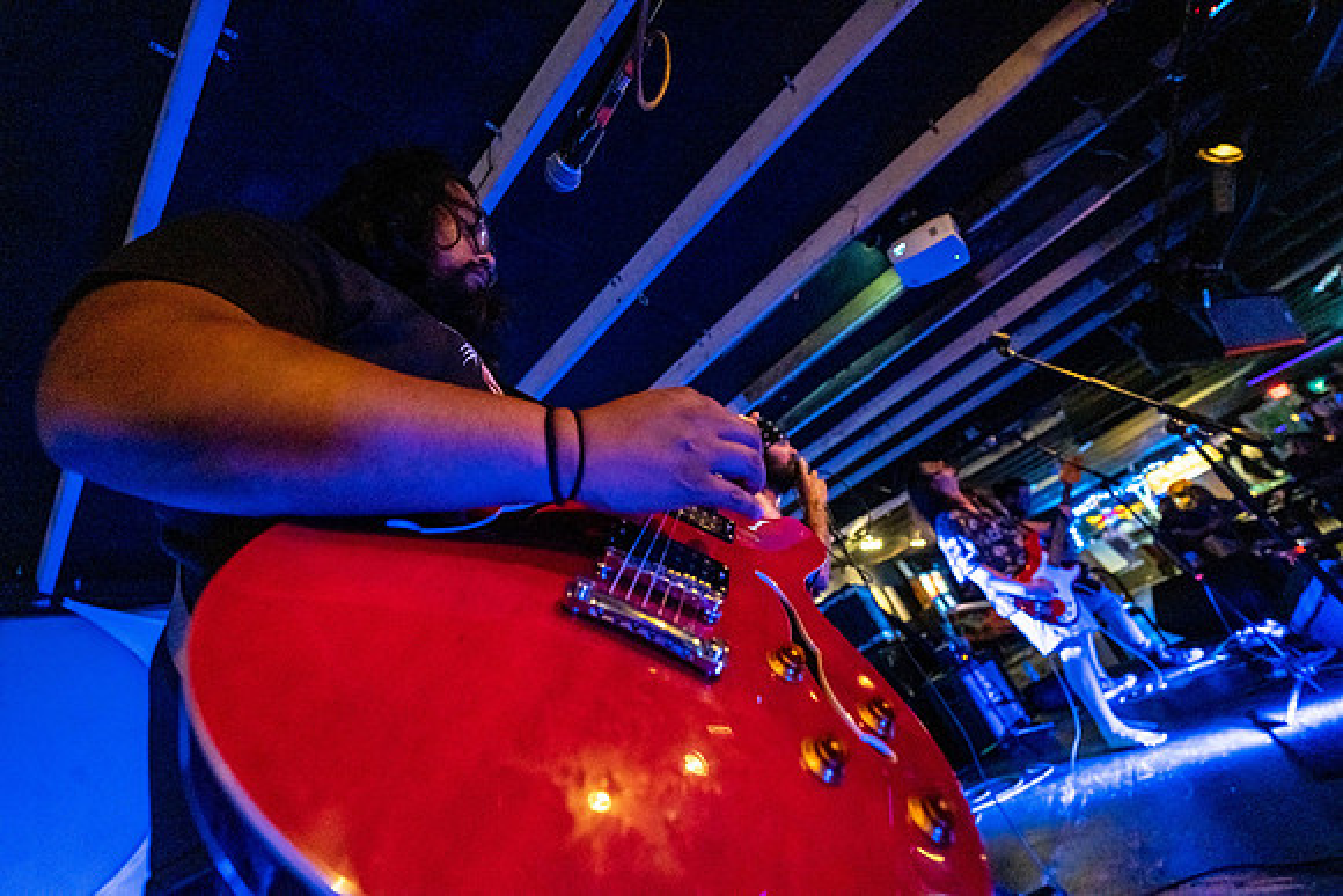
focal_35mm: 14
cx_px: 672
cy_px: 448
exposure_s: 1/200
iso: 3200
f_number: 2.8
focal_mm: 14
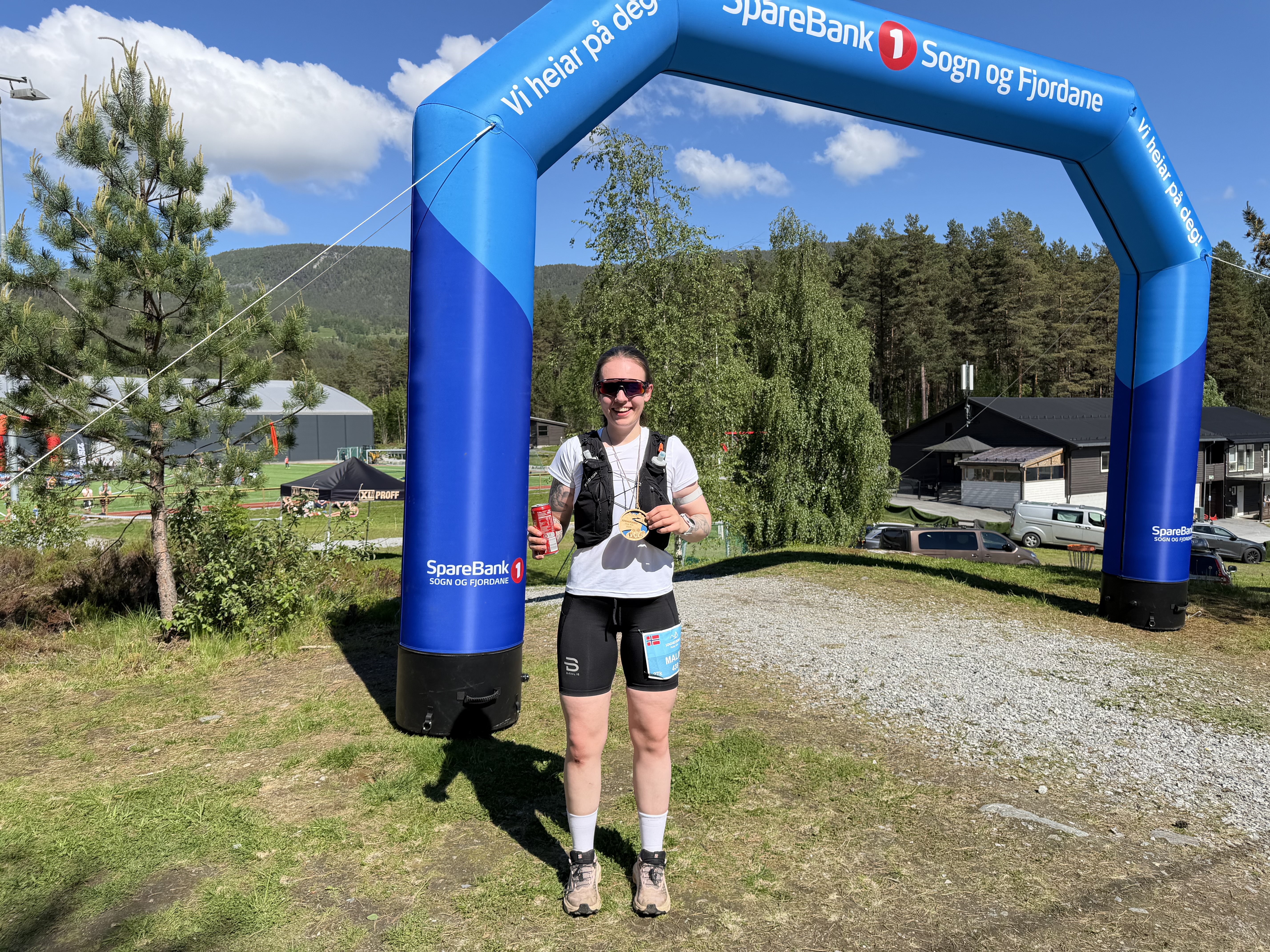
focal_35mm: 24
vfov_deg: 56.8
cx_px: 635
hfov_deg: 71.6
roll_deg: +0.7
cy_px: 476
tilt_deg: -2.5
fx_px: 881
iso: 80
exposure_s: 1/4975
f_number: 1.78
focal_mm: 6.76
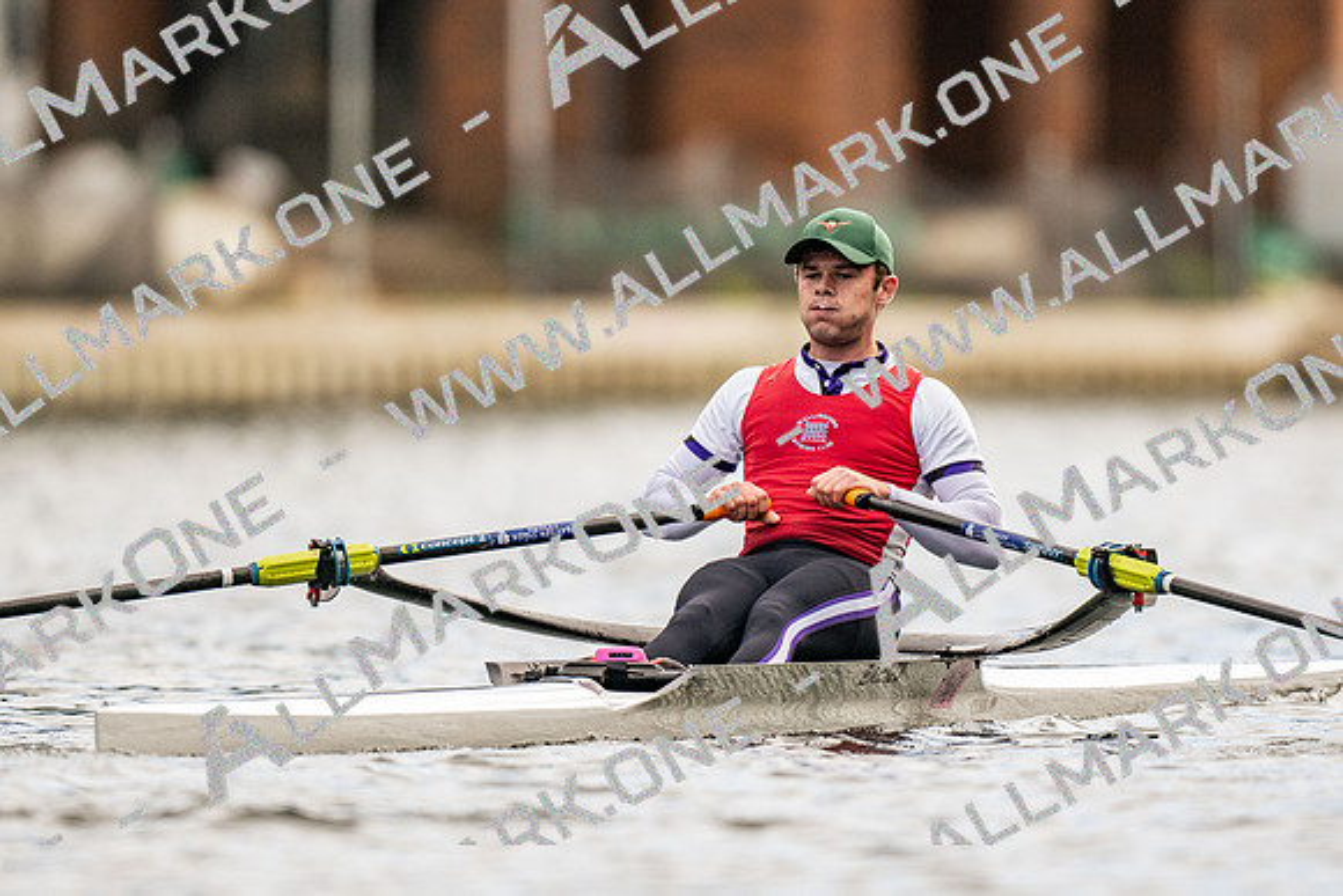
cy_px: 448
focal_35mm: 900
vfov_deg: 1.5
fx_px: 33599
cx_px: 672
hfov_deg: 2.3
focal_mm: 600
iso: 360
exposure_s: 1/2500
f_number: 4
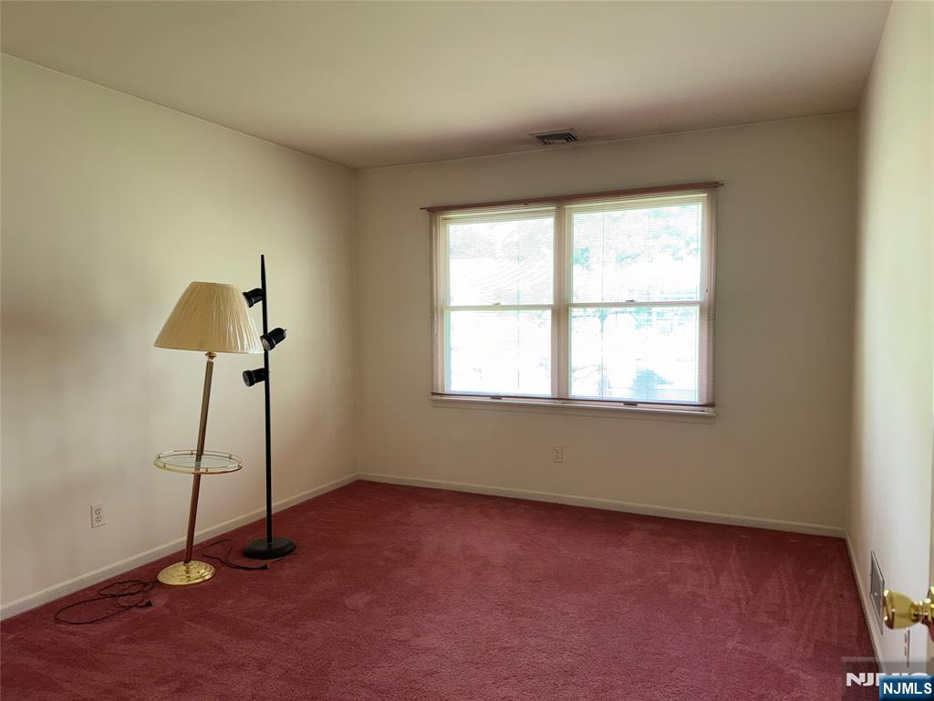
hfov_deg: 71.6
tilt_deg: -2.7
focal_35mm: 24
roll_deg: +0.4
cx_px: 467
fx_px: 648
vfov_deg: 56.8
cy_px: 350
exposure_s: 1/24
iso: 50
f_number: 1.78
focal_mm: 6.76
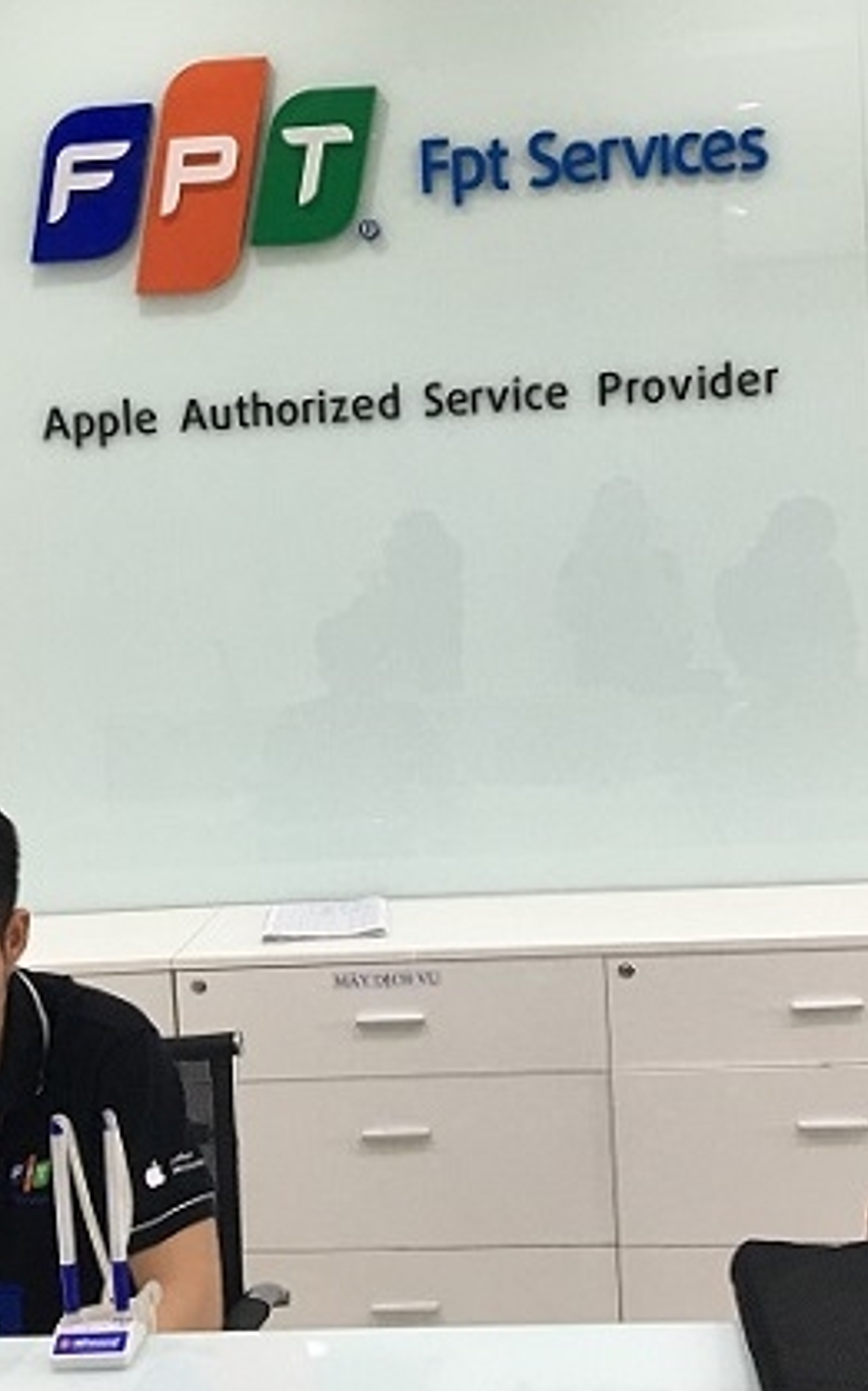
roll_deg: +2.7
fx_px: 2007
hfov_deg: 24.4
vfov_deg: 38.2
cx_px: 419
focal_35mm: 53
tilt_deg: -3.6
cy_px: 669
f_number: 2.2
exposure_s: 1/33
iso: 50
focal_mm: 4.15
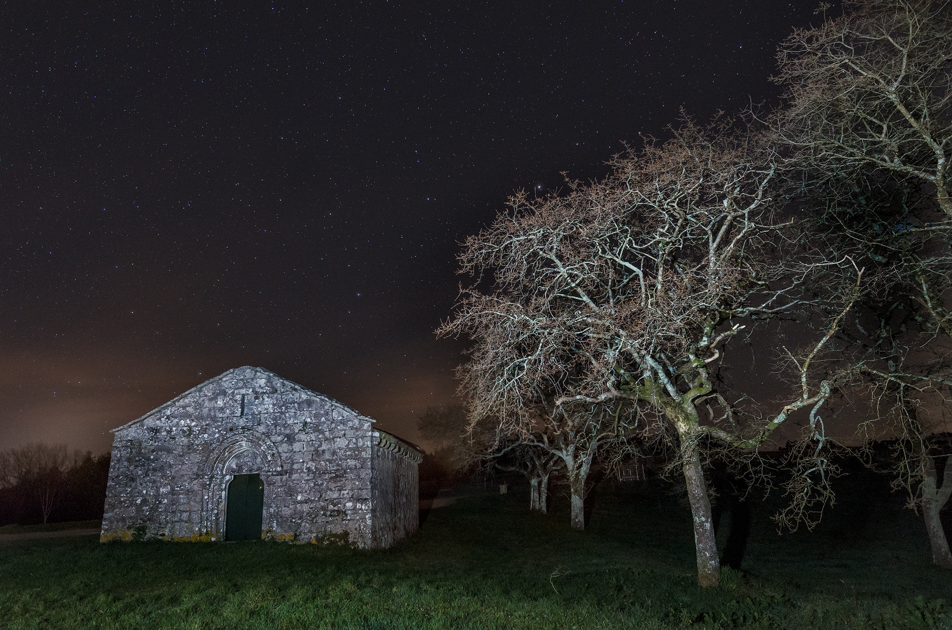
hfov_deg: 81.3
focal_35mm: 21
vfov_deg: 59.3
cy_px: 315
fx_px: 554
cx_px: 476
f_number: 2.8
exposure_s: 13
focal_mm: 14
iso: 1000
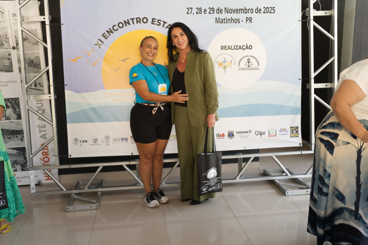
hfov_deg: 54.4
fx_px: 358
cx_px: 184
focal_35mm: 35
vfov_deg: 37.9
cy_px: 122
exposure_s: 1/80
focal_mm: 35
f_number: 5.6
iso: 500
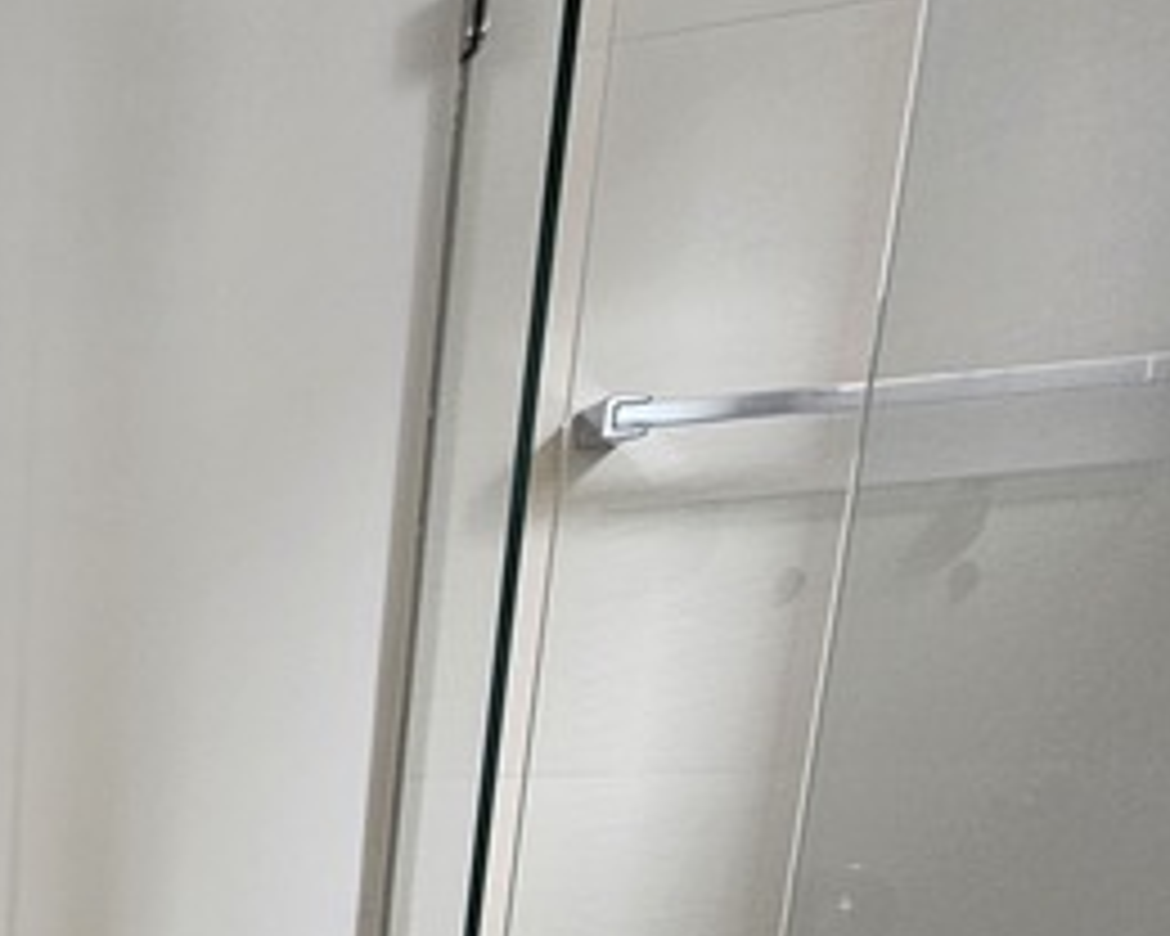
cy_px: 1089
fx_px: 1350
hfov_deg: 31.3
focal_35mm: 39
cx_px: -472
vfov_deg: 32.4
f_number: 2.2
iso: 250
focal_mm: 2.2
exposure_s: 1/60
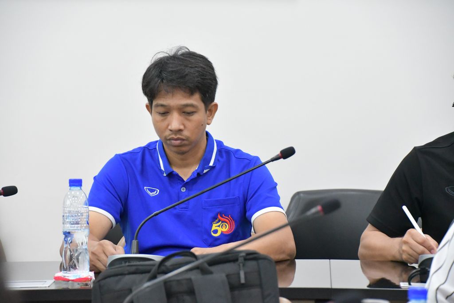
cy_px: 152
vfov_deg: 7.9
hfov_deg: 11.8
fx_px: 2194
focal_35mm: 174
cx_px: 227
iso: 9000
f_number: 5.6
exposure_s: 1/125
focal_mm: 116
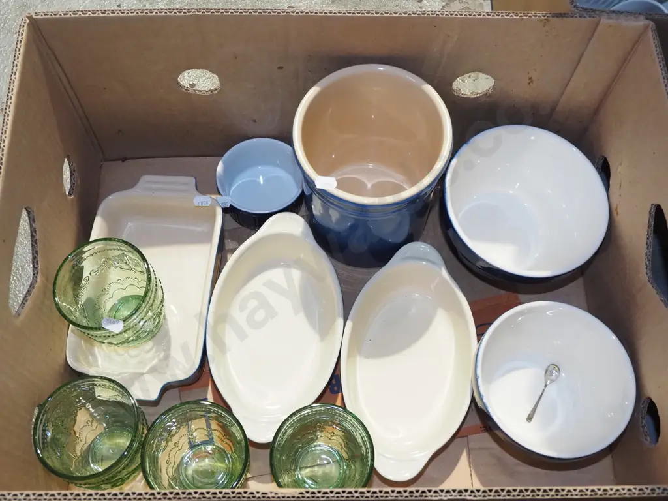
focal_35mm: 38
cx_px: 334
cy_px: 250
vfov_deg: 37.7
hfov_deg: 49.0
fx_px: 733
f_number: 5.6
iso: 2000
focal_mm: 19
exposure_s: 1/60
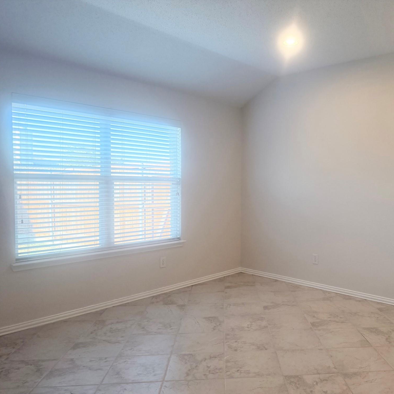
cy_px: 201
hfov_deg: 54.3
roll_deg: -0.3
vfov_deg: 55.6
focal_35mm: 29
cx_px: 268
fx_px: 373
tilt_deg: -4.1
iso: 160
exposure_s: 1/226
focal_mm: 6.76
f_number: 1.78
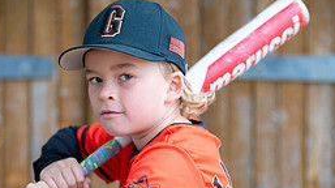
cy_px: 162
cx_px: 168
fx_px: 1402
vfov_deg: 7.6
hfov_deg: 13.6
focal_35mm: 158
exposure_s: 1/800
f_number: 1.2
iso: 400
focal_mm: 50
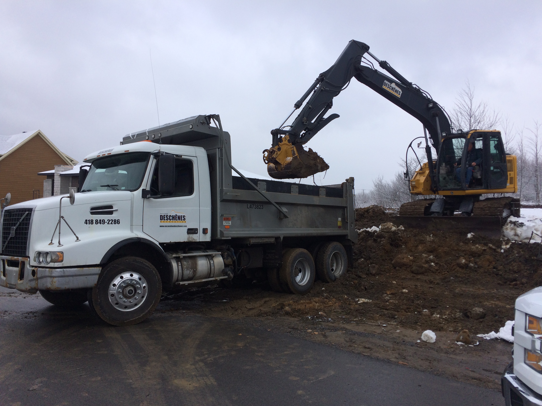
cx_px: 271
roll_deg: -0.6
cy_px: 203
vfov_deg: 48.2
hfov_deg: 61.7
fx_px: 454
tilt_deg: -1.1
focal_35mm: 29
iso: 32
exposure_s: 1/805
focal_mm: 4.15
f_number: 2.2
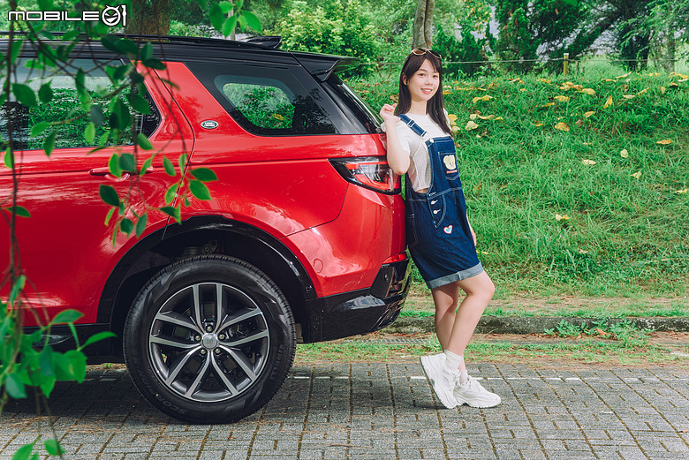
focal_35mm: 90
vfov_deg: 15.2
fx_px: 1723
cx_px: 344
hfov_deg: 22.6
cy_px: 230
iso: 400
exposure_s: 1/50
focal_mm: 90
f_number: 5.6
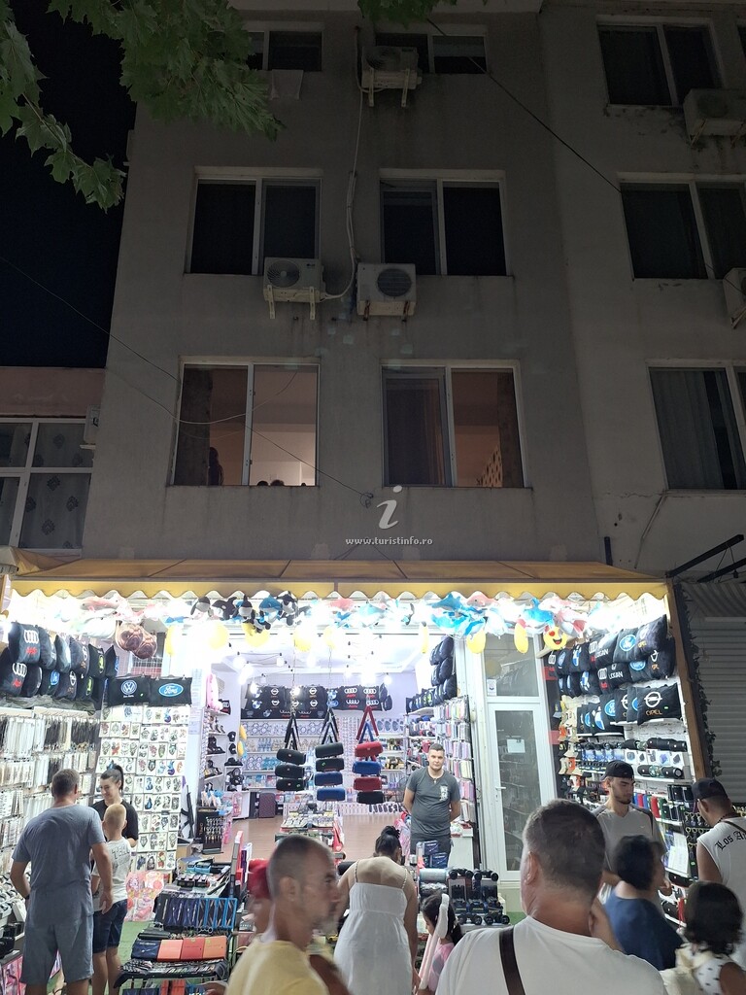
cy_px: 498
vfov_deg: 73.9
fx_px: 661
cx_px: 373
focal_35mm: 23
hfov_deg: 58.9
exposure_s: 1/50
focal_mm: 5.54
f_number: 1.8
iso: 200
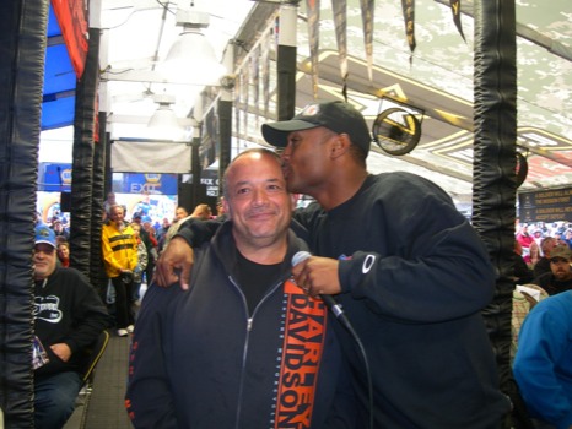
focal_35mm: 38
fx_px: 628
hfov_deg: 49.0
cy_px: 214
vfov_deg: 37.8
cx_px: 286
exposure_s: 1/30
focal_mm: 7.8
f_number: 2.8
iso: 50
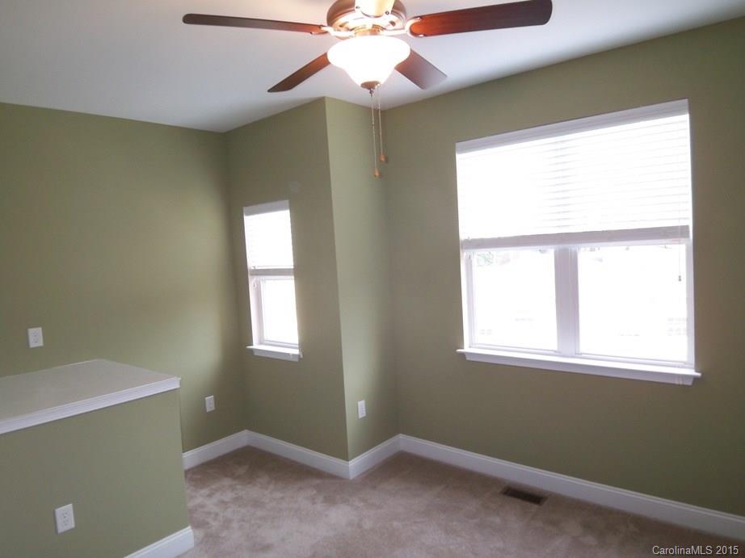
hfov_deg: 73.9
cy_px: 279
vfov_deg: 58.9
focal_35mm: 23
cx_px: 372
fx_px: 495
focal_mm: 3.8
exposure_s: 1/13
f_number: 2.8
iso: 50
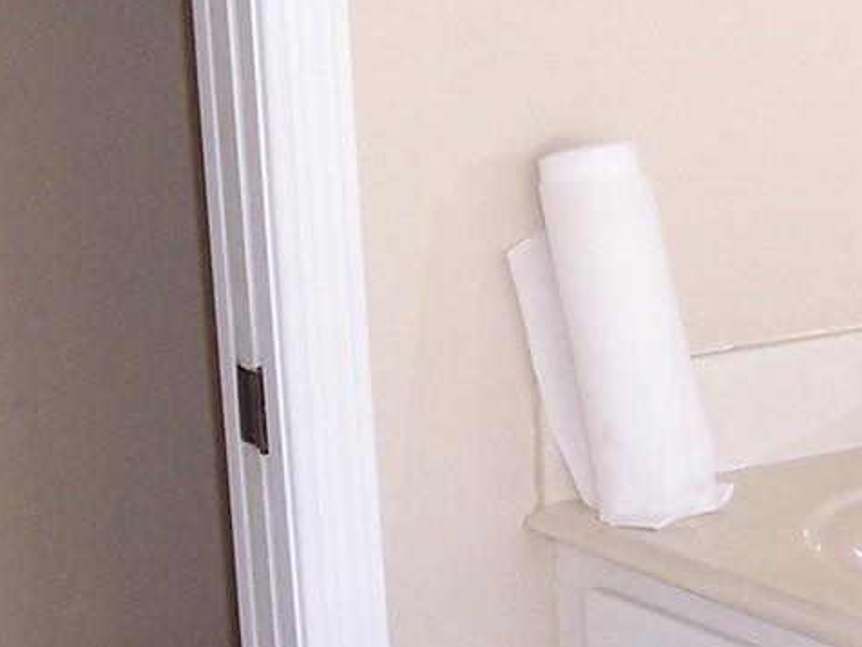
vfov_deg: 13.3
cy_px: 471
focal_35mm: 111
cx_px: 487
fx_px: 2764
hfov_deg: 17.7
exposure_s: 1/60
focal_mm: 5.5
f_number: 2.8
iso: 140
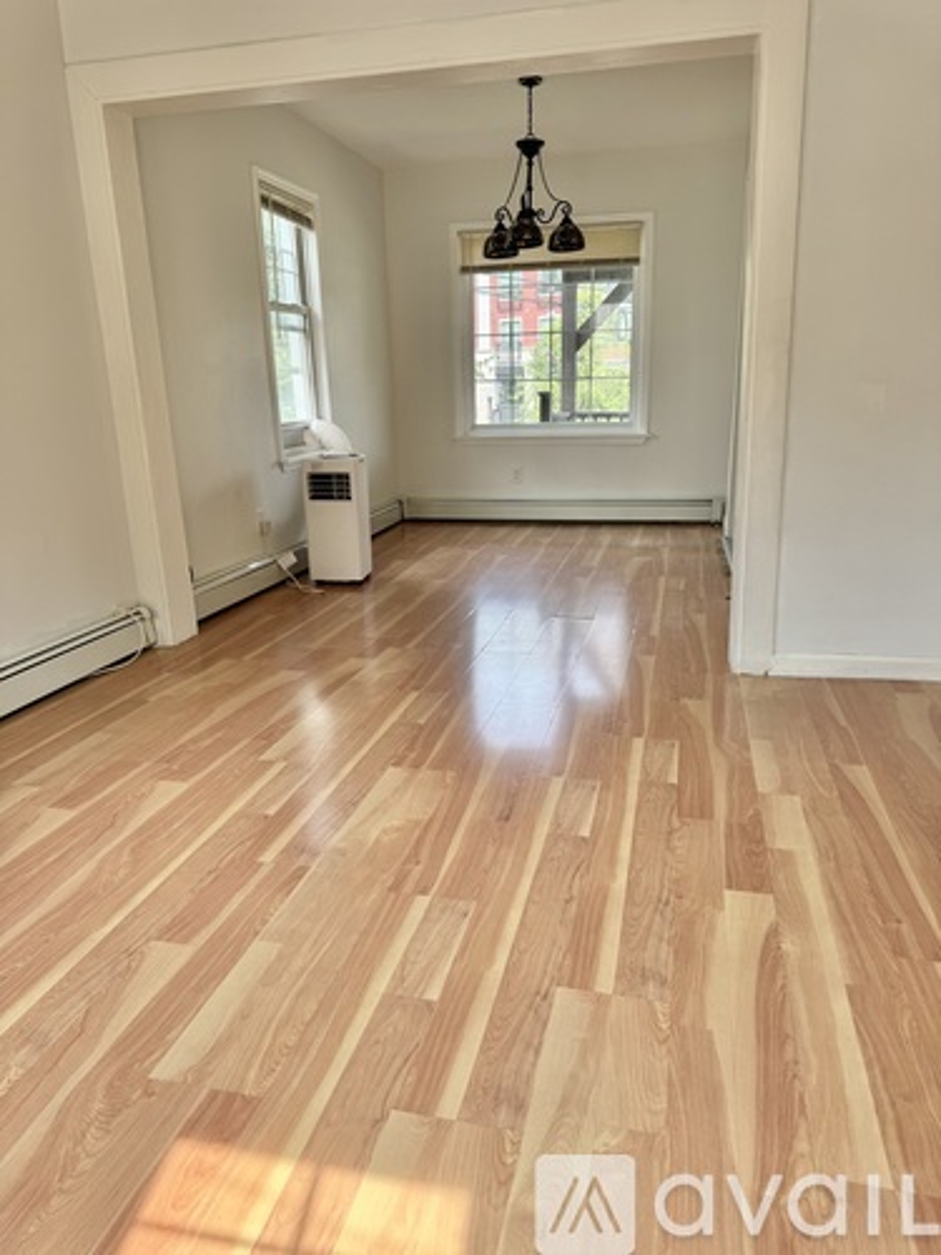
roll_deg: +1.2
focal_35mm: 24
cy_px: 628
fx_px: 870
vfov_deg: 71.6
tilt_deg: -16.5
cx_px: 470
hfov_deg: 56.8
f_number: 1.78
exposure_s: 1/239
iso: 64
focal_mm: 6.76
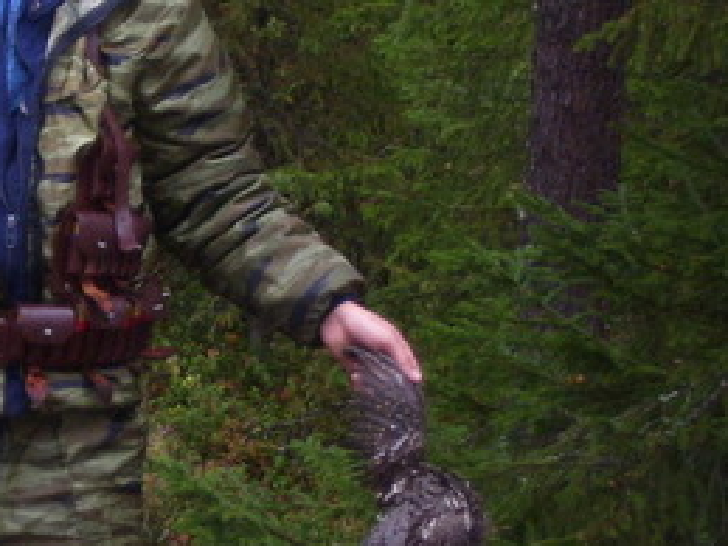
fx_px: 4940
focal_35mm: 235
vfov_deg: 6.3
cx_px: -70
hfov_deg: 8.4
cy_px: 266
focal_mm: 14.3
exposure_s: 1/90
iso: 125
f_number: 4.3
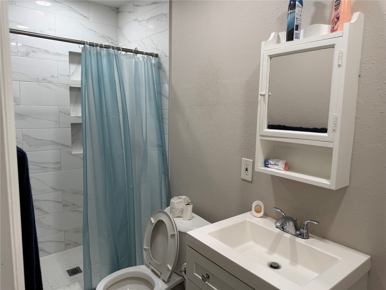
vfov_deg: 56.8
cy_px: 145
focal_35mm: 24
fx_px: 268
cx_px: 193
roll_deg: -1.5
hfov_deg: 71.6
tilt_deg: -7.1
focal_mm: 6.76
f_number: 1.78
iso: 80
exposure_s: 1/120
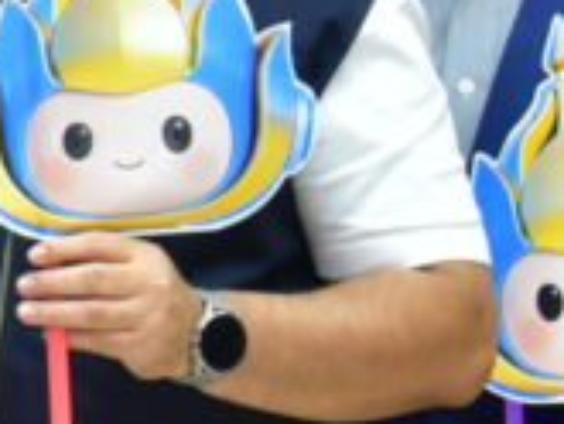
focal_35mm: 490
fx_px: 7989
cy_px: 113
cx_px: -646
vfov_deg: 3.0
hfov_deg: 4.0
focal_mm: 82
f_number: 5.6
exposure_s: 1/200
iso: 4000
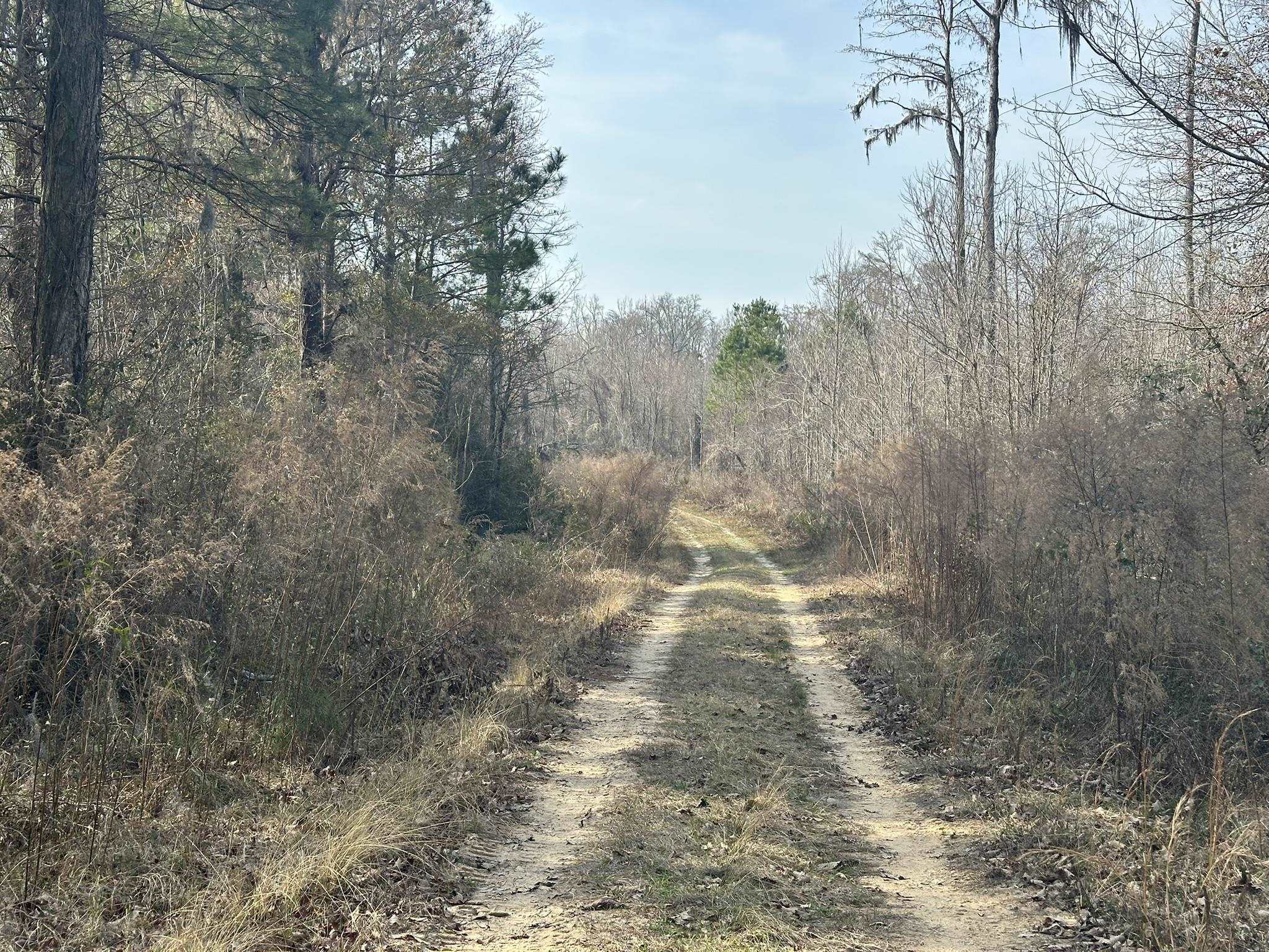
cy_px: 476
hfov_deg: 39.7
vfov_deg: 30.3
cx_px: 634
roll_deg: -0.7
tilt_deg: -1.1
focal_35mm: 48
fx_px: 1760
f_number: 1.78
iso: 64
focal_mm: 6.86
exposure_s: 1/1783
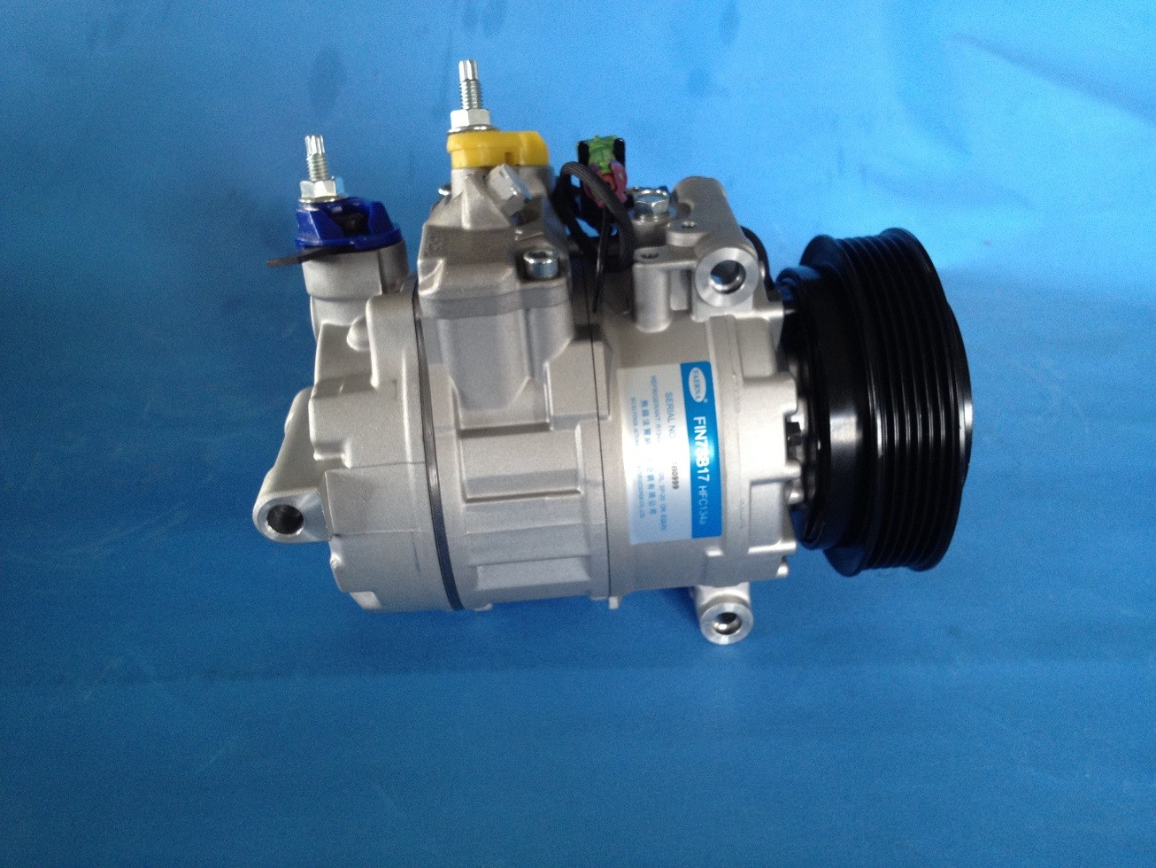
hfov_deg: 52.6
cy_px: 434
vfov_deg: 40.7
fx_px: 1169
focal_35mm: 35
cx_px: 578
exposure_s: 1/20
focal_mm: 4.28
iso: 125
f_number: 2.4
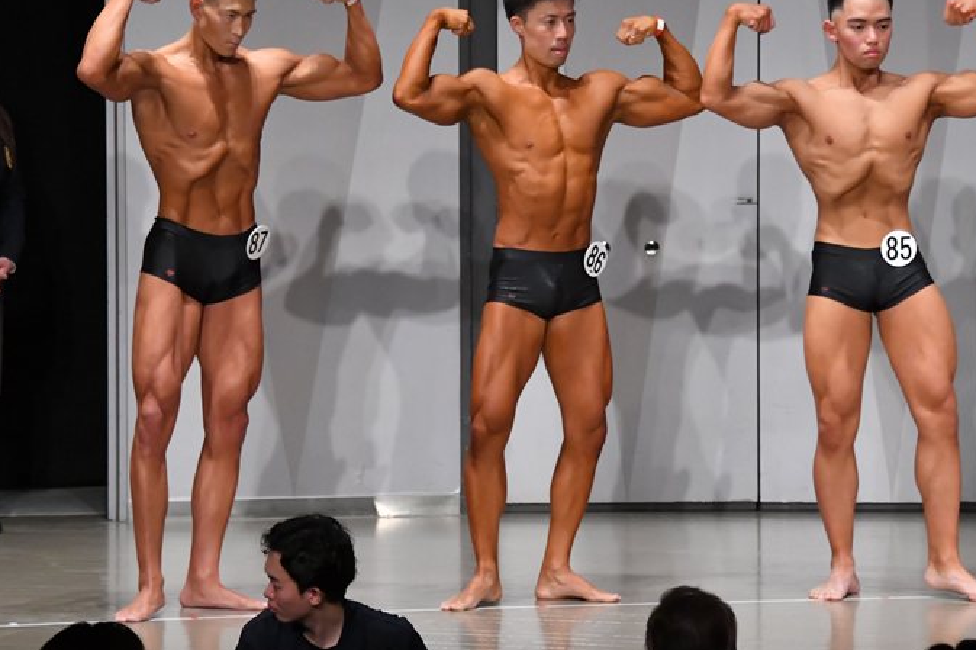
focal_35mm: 250
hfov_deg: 8.2
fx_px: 6774
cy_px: 290
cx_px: 440
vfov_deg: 5.5
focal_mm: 145
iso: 6400
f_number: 5.6
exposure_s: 1/400
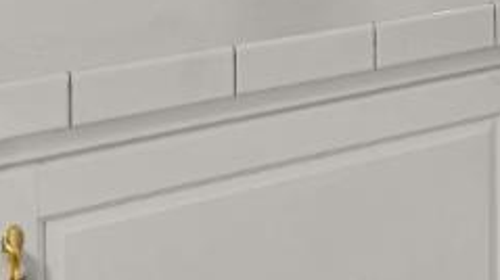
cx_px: 764
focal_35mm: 92
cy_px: -238
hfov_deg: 19.9
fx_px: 1219
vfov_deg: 12.0
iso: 200
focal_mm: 14
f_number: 10
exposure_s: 1/1.25
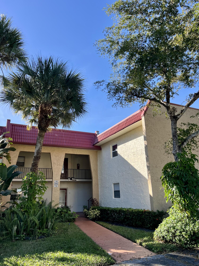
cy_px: 133
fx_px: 199
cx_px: 100
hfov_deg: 53.1
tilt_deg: +17.9
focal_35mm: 26
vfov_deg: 67.3
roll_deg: +1.3
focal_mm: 5.7
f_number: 1.5
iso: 50
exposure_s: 1/1698
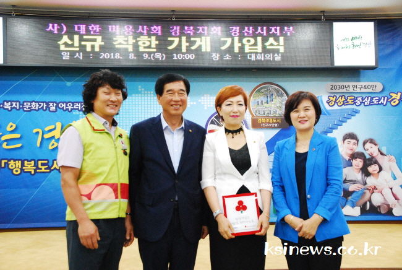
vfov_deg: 26.6
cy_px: 135
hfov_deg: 38.8
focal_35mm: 51
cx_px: 201
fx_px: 571
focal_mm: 34
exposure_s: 1/100
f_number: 6.3
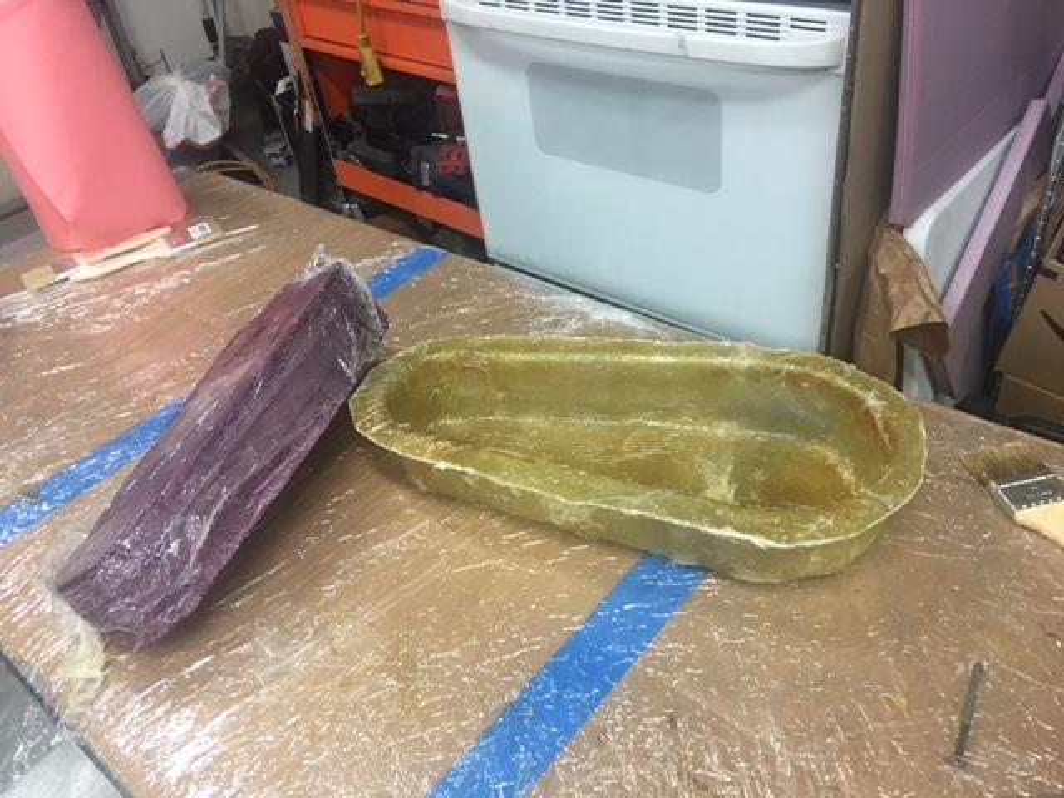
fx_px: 891
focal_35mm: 29
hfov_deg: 61.7
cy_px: 399
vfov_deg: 48.2
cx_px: 532
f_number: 2.2
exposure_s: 1/15
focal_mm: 4.15
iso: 64
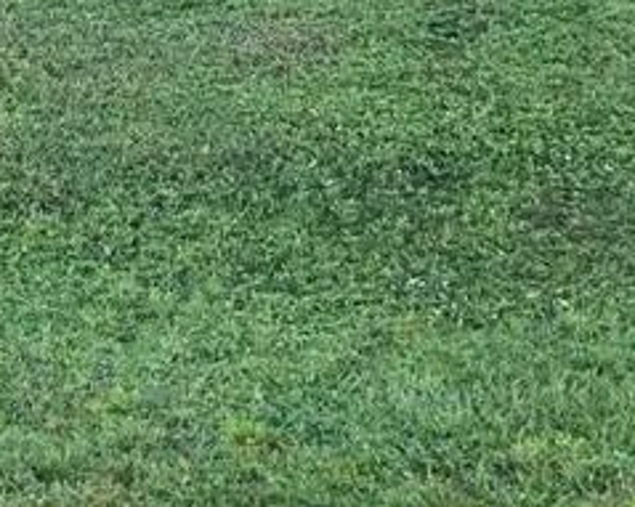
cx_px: 149
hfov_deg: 16.3
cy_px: -106
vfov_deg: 12.8
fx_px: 2198
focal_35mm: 117
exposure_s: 1/121
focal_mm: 3.99
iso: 25
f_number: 1.8
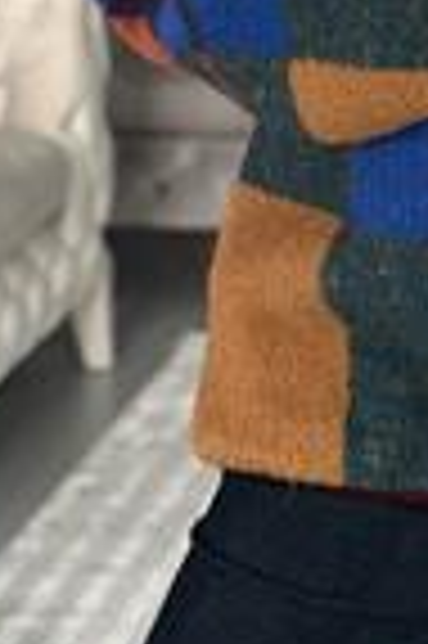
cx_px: 577
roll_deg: +0.6
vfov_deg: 11.2
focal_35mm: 177
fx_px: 3164
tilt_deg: -14.0
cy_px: -315
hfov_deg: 7.6
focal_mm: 6.86
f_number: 1.78
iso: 400
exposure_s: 1/40
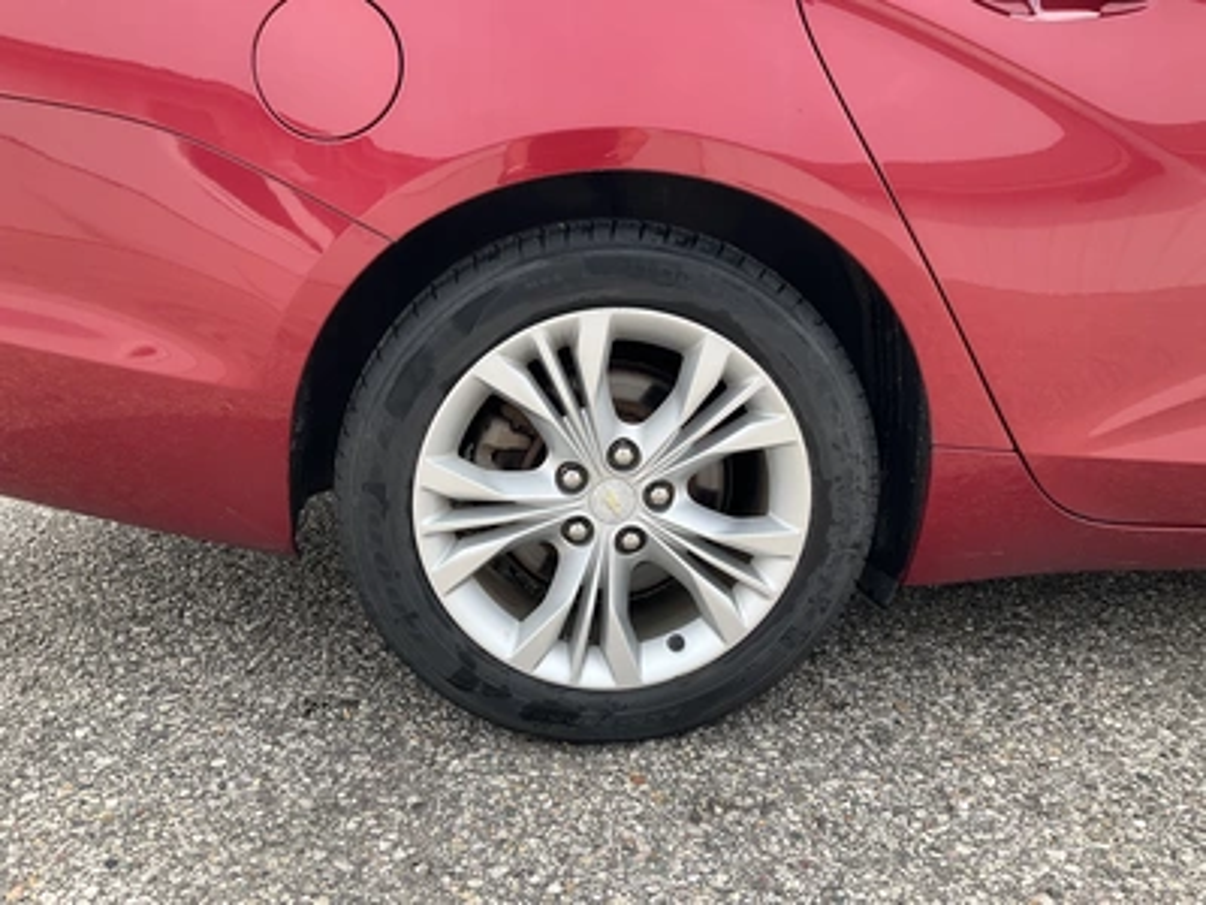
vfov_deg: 48.2
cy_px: 452
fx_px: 1010
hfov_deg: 61.7
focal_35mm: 29
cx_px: 603
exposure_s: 1/551
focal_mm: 3
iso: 25
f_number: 1.8
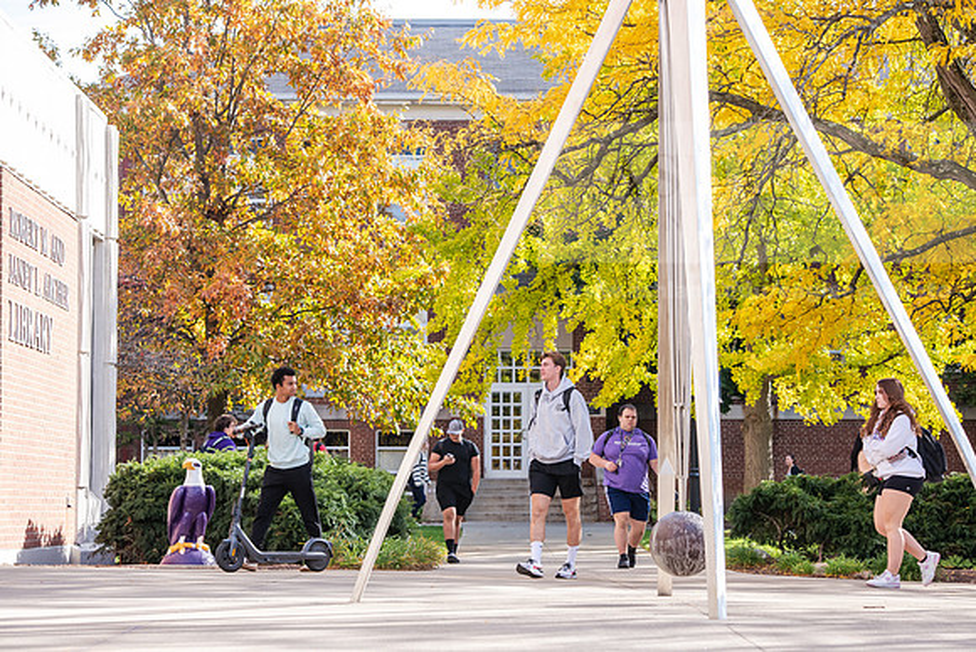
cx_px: 488
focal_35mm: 100
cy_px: 326
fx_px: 2712
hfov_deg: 20.4
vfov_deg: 13.7
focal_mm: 100
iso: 400
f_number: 8
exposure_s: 1/250
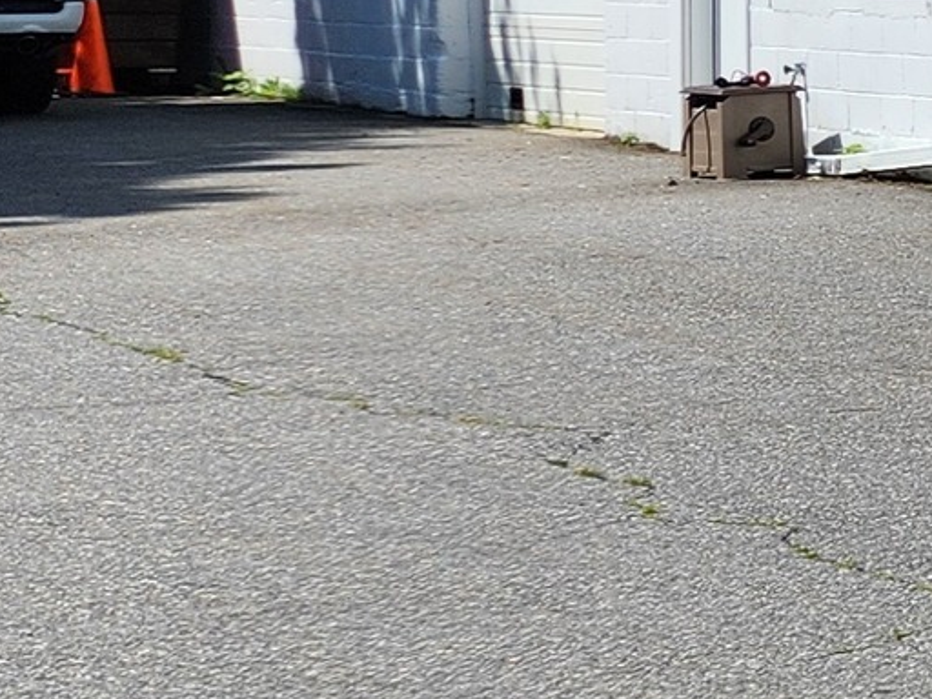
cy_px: 24
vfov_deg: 10.7
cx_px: 2583
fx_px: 3716
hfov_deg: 10.8
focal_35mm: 138
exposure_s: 1/1920
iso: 20
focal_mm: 5.4
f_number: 1.8
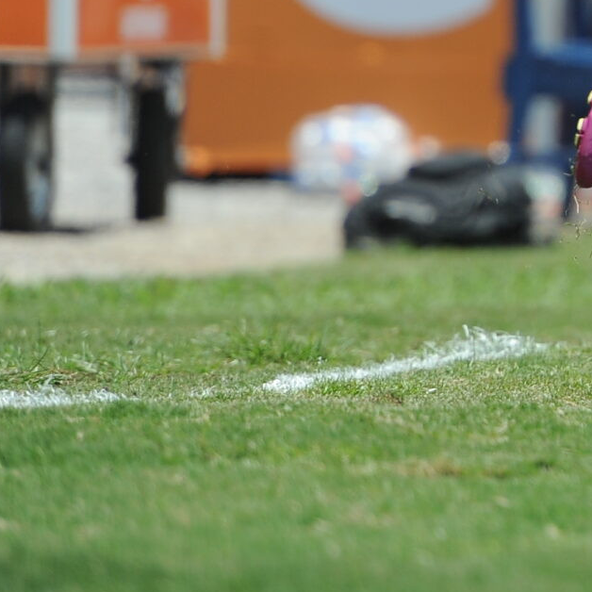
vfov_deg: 1.8
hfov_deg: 1.8
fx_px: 18749
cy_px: -191
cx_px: 1201
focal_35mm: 969
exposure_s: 1/2000
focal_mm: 280
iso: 320
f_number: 4
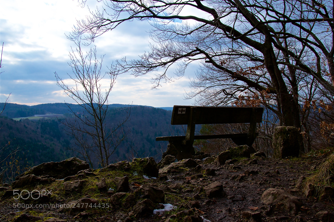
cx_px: 167
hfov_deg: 57.3
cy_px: 111
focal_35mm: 33
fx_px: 306
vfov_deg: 39.9
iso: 400
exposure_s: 1/250
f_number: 9
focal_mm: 22
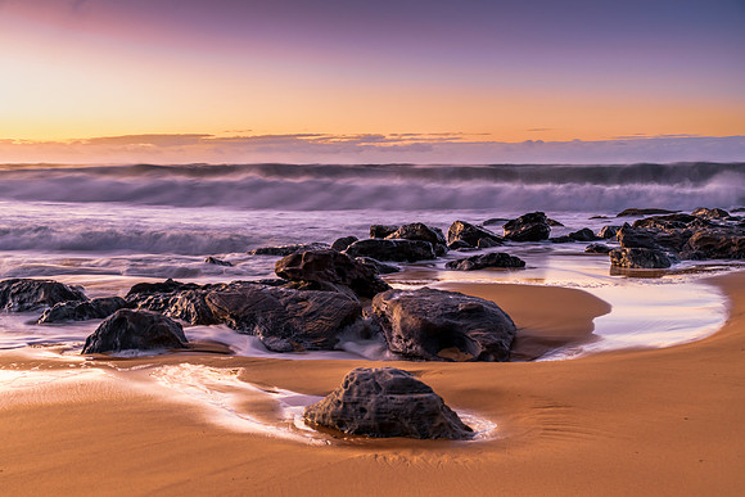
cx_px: 372
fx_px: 831
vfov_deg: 33.3
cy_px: 248
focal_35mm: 40
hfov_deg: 48.3
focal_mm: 40
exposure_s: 1.3
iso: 250
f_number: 8
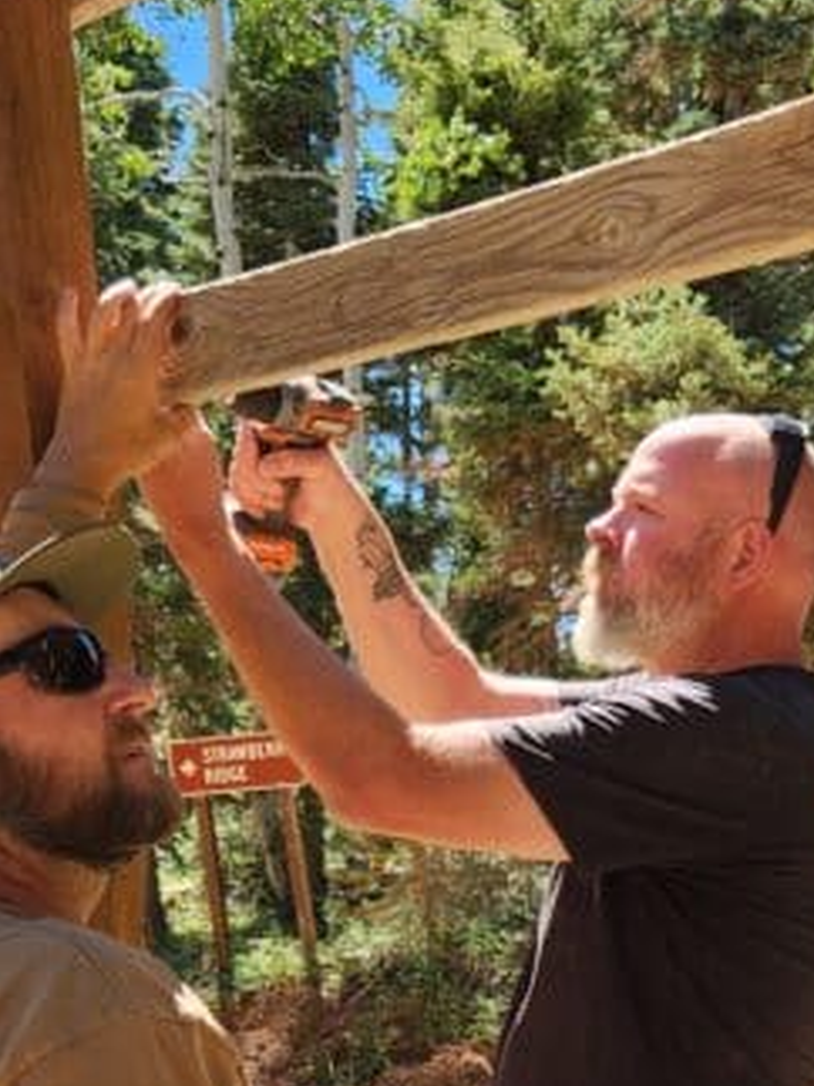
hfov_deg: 20.0
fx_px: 2290
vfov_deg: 25.9
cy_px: 972
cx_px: 639
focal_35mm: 73
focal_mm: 5.4
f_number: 1.8
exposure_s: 1/390
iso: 20
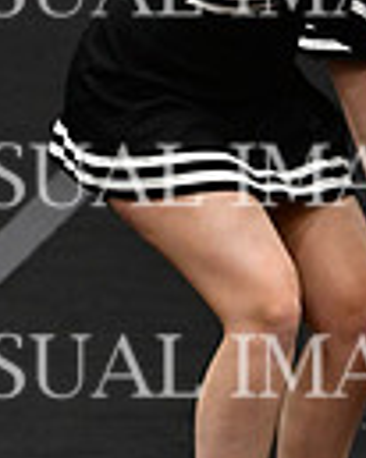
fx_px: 11184
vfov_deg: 2.3
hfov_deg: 1.9
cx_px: 510
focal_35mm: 825
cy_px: -302
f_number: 3.5
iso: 4000
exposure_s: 1/500
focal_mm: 130
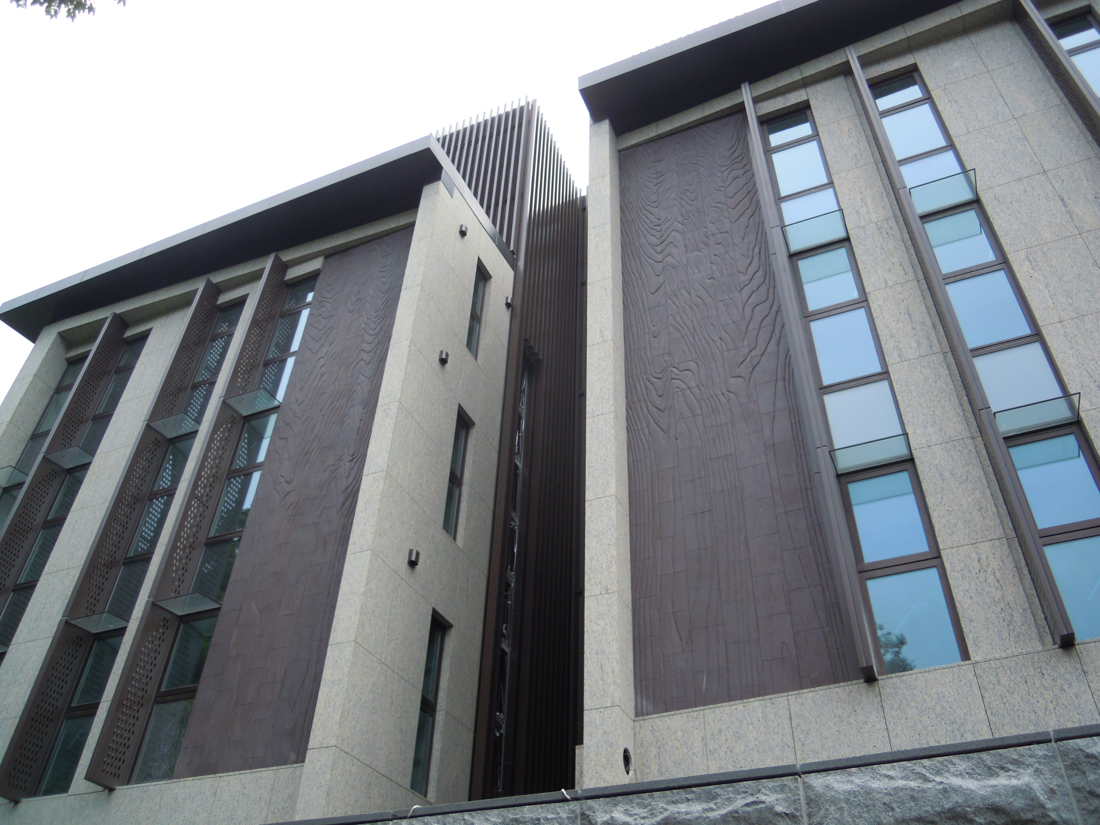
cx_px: 550
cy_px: 412
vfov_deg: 49.7
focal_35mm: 28
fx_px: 890
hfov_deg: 63.4
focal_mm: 5
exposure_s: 1/200
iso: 100
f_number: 2.7
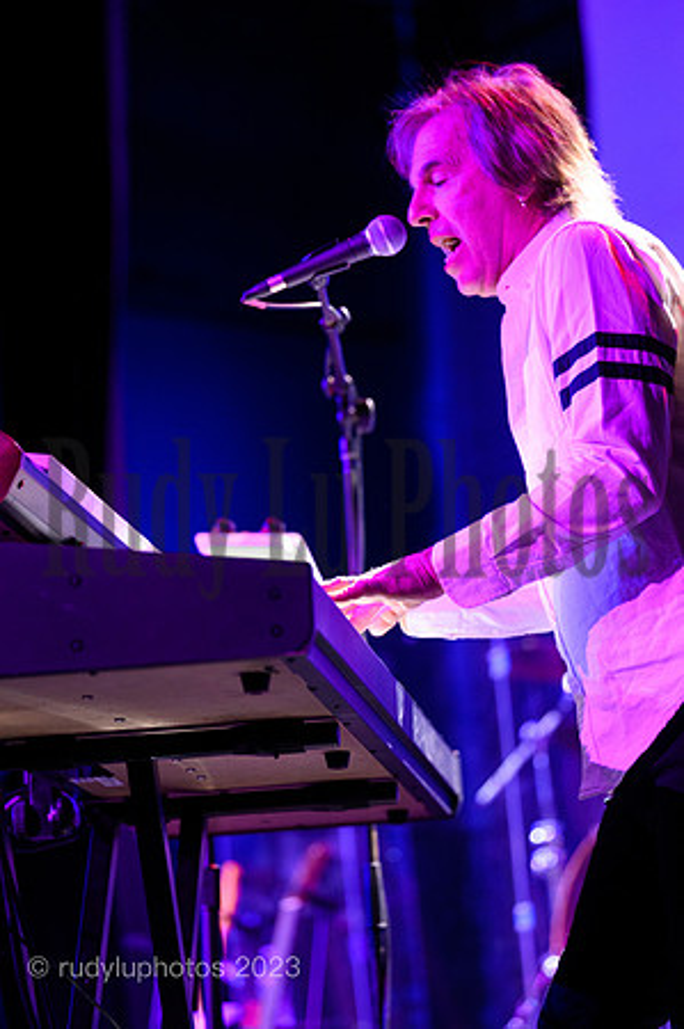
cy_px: 514
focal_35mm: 110
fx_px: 3142
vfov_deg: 18.6
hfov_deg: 12.4
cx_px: 342
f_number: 2.8
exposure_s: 1/250
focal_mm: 110
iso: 5000
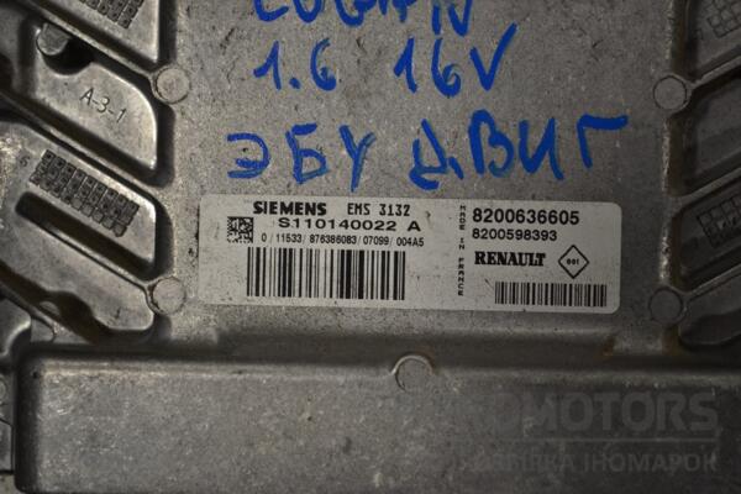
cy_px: 247
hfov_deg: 24.6
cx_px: 370
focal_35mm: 82
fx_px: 1698
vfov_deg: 16.6
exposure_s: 1/125
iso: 220
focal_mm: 55
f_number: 5.6
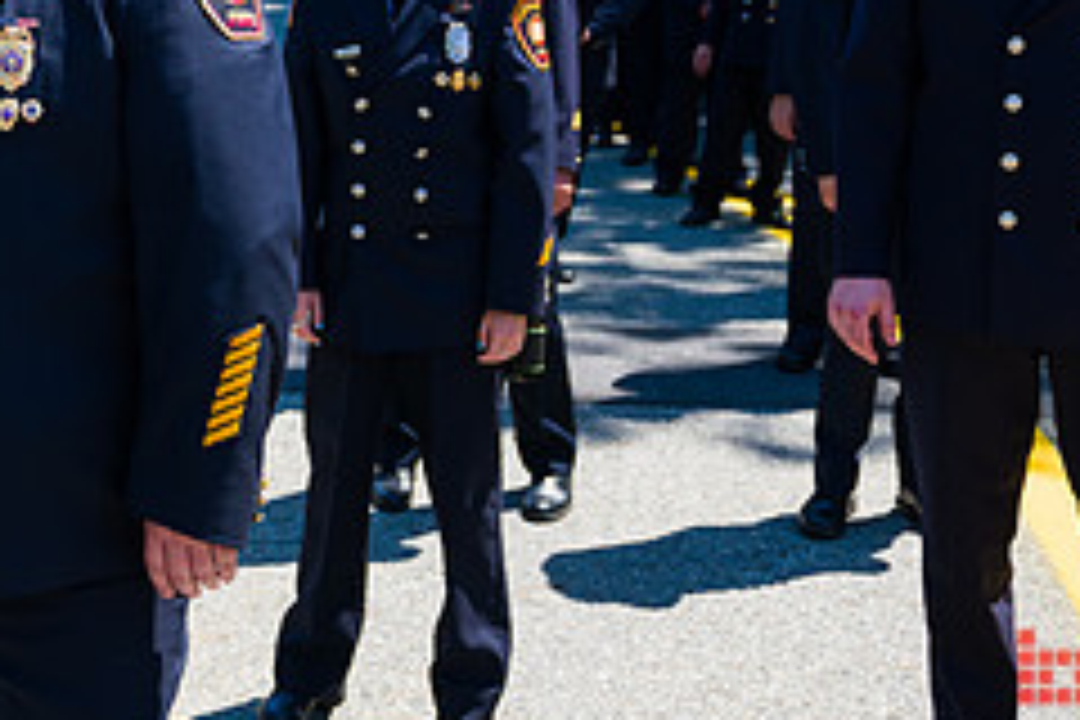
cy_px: -7
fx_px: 1740
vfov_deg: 22.4
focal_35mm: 58
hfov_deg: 32.1
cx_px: 32
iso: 200
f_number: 5
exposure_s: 1/1250
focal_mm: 24
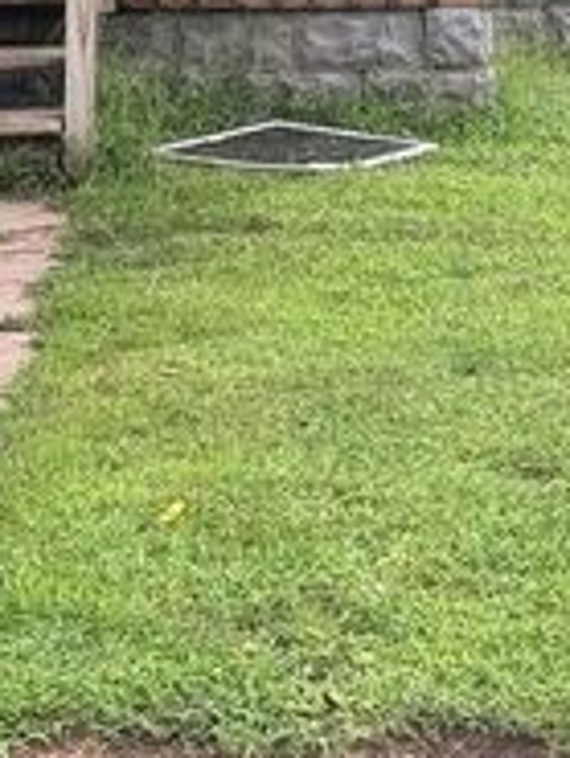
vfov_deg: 10.7
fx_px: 3794
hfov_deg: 8.6
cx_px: 53
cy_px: -592
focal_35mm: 173
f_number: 1.78
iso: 80
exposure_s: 1/172
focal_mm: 6.76
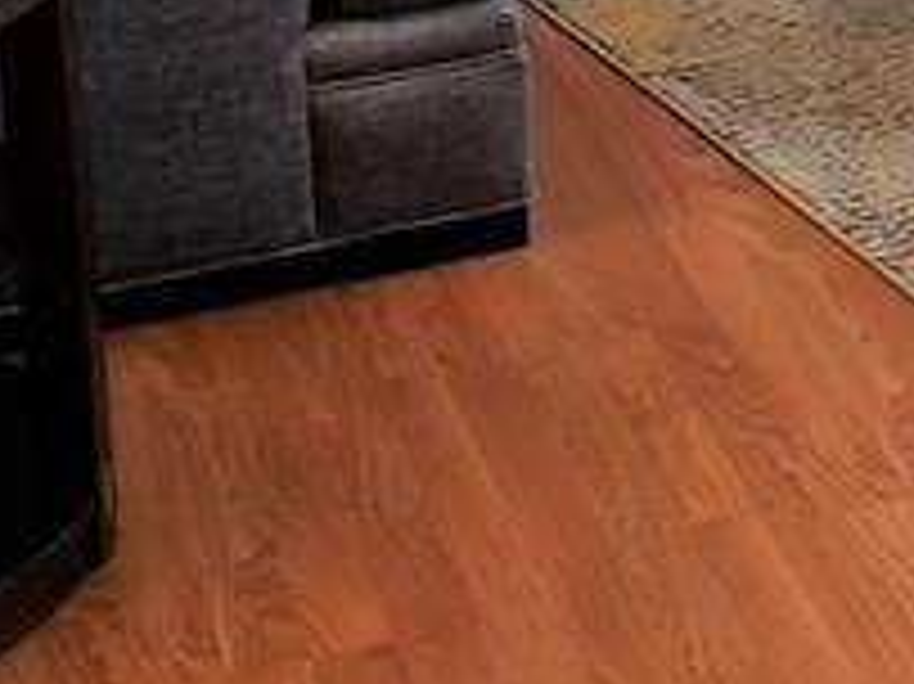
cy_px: -668
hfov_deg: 13.2
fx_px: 3457
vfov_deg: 10.4
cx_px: 1781
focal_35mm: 131
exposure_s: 1/60
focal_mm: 4.3
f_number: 1.5
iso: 160
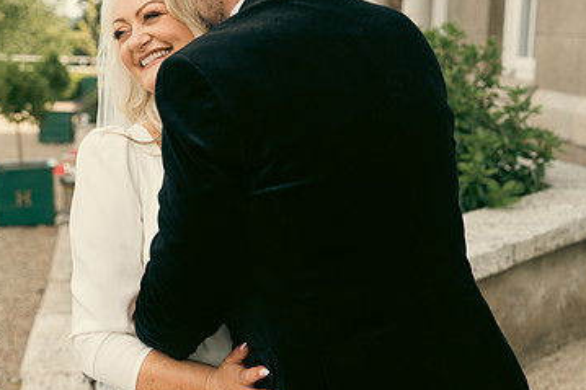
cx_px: 295
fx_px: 1236
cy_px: 125
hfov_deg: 26.7
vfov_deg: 17.9
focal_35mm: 76
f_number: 3.5
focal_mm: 47
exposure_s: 1/400
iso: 160
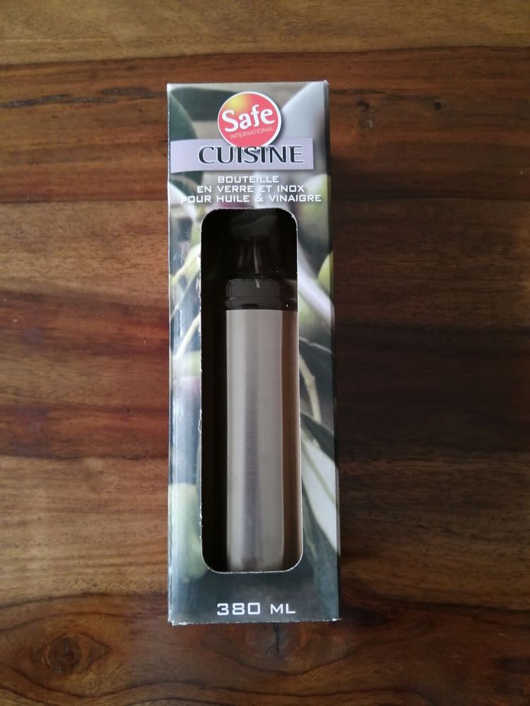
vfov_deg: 65.3
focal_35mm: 27
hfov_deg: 51.4
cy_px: 353
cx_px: 265
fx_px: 551
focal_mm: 3.62
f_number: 1.8
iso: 160
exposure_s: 1/30
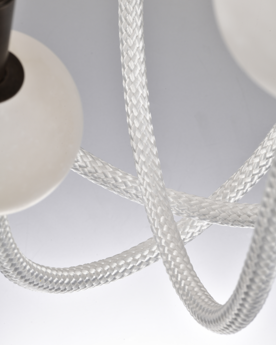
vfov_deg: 17.0
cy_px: 143
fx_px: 1154
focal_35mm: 113
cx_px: 138
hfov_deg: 13.6
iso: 200
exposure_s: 1/30
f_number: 20
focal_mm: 100
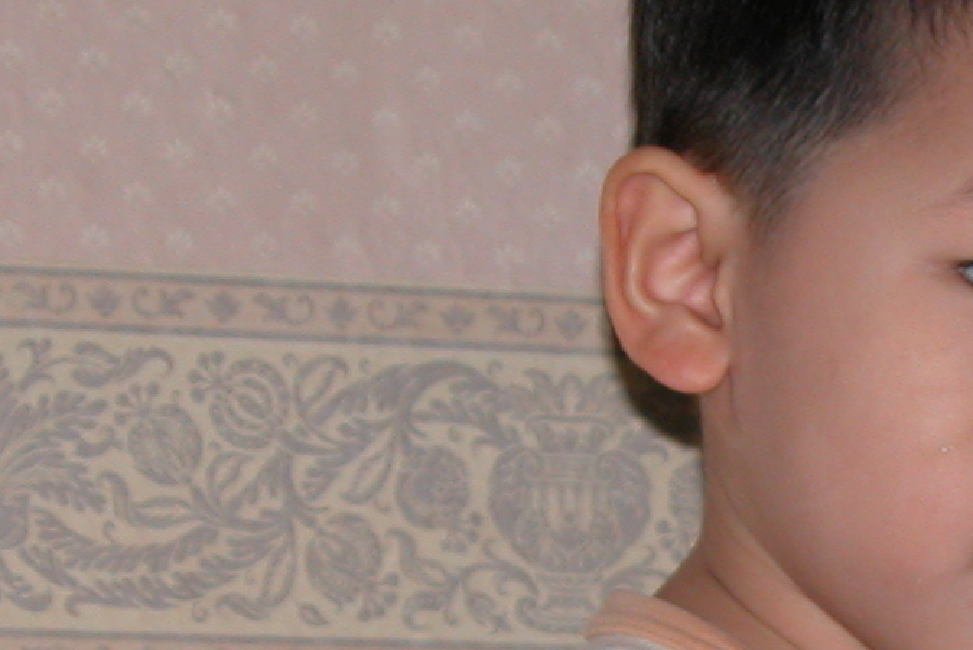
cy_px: 881
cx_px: 1047
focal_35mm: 304
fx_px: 8220
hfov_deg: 6.7
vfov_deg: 4.5
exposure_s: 1/125
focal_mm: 19.9
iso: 100
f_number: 3.4
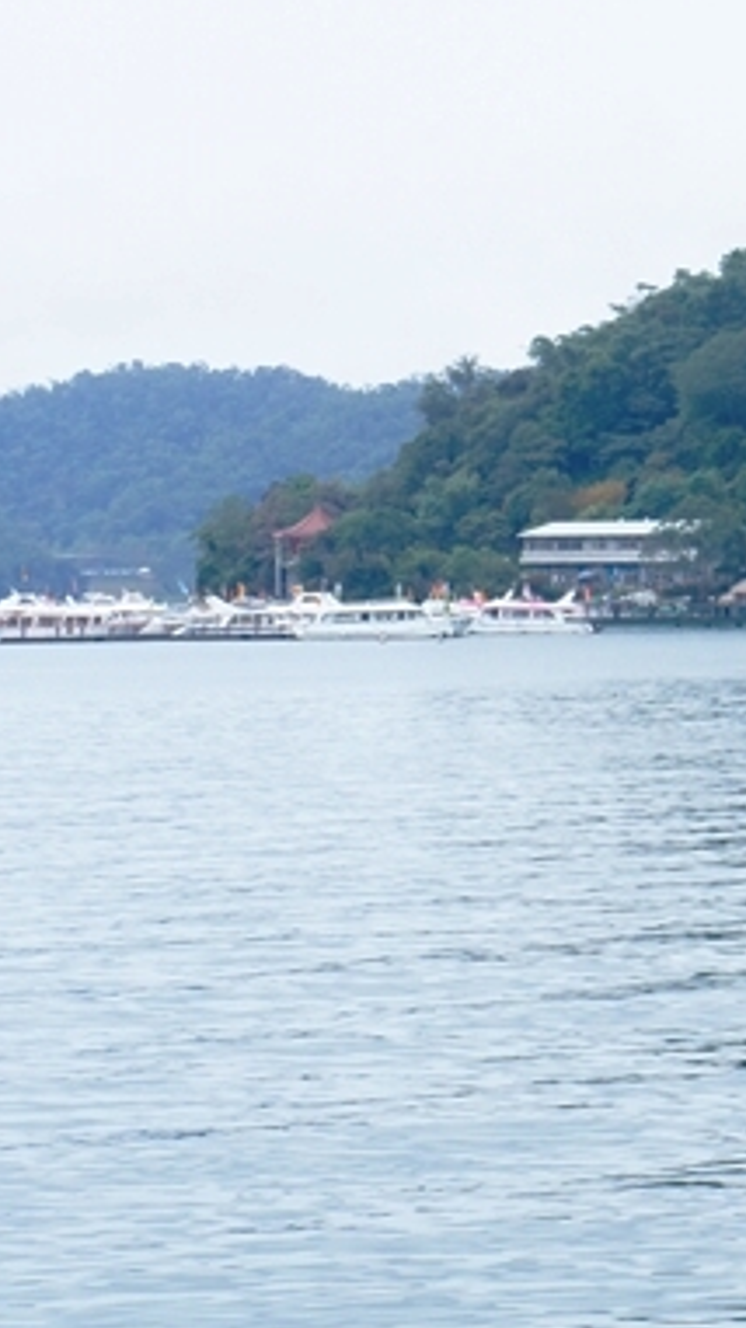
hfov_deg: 6.6
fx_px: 6376
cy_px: 430
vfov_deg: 11.9
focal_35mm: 181
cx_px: 955
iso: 200
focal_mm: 55
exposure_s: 1/125
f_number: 9
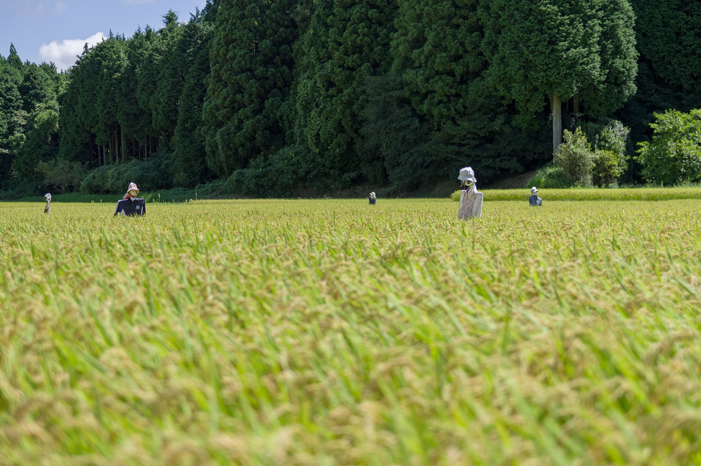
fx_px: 1459
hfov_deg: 27.0
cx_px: 350
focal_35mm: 75
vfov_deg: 18.2
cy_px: 233
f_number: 2.8
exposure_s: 1/2500
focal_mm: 50
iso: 100
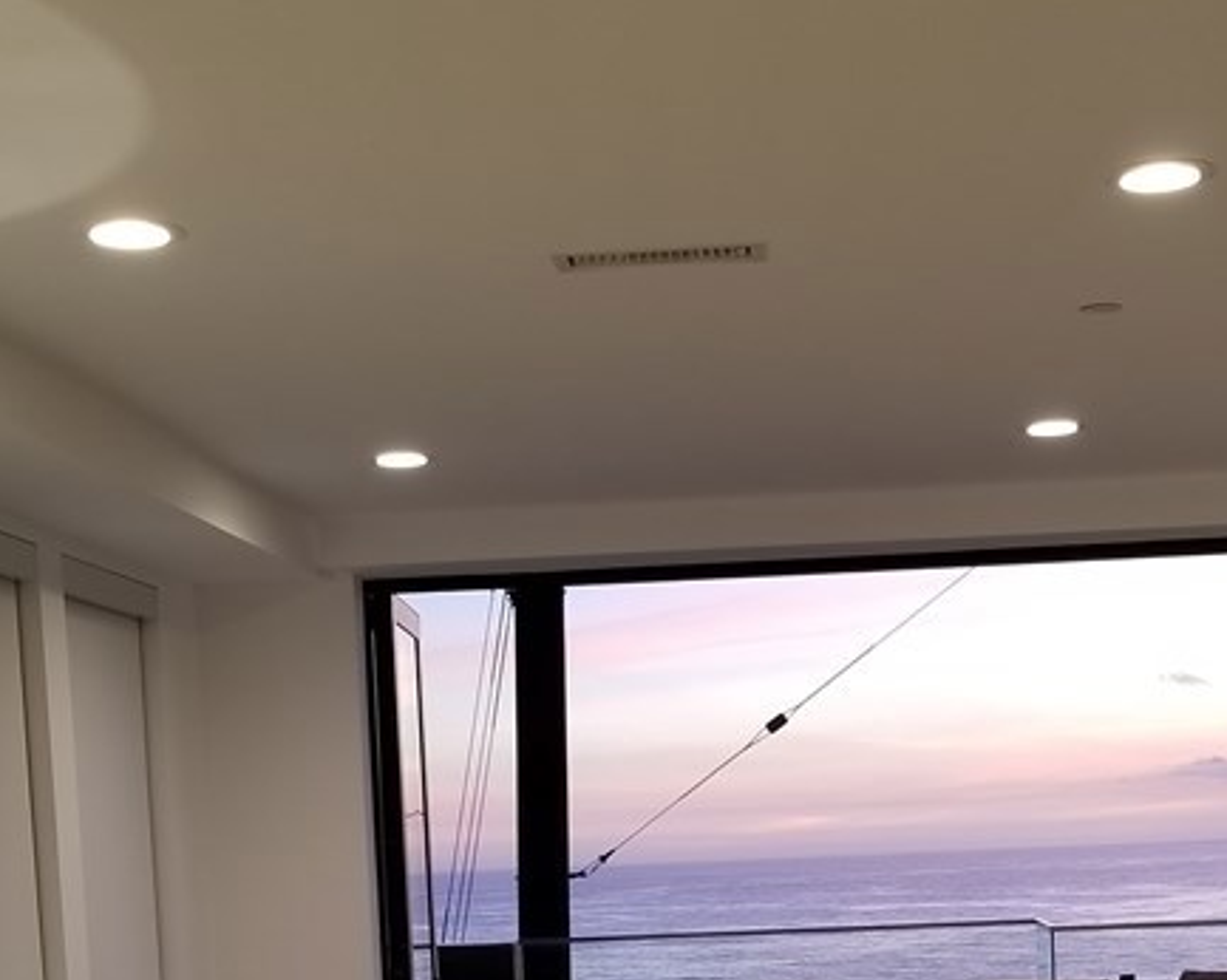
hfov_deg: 31.3
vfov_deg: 24.0
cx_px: 805
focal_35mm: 60
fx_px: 2178
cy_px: 1037
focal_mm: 4.25
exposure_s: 1/60
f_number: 1.7
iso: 125
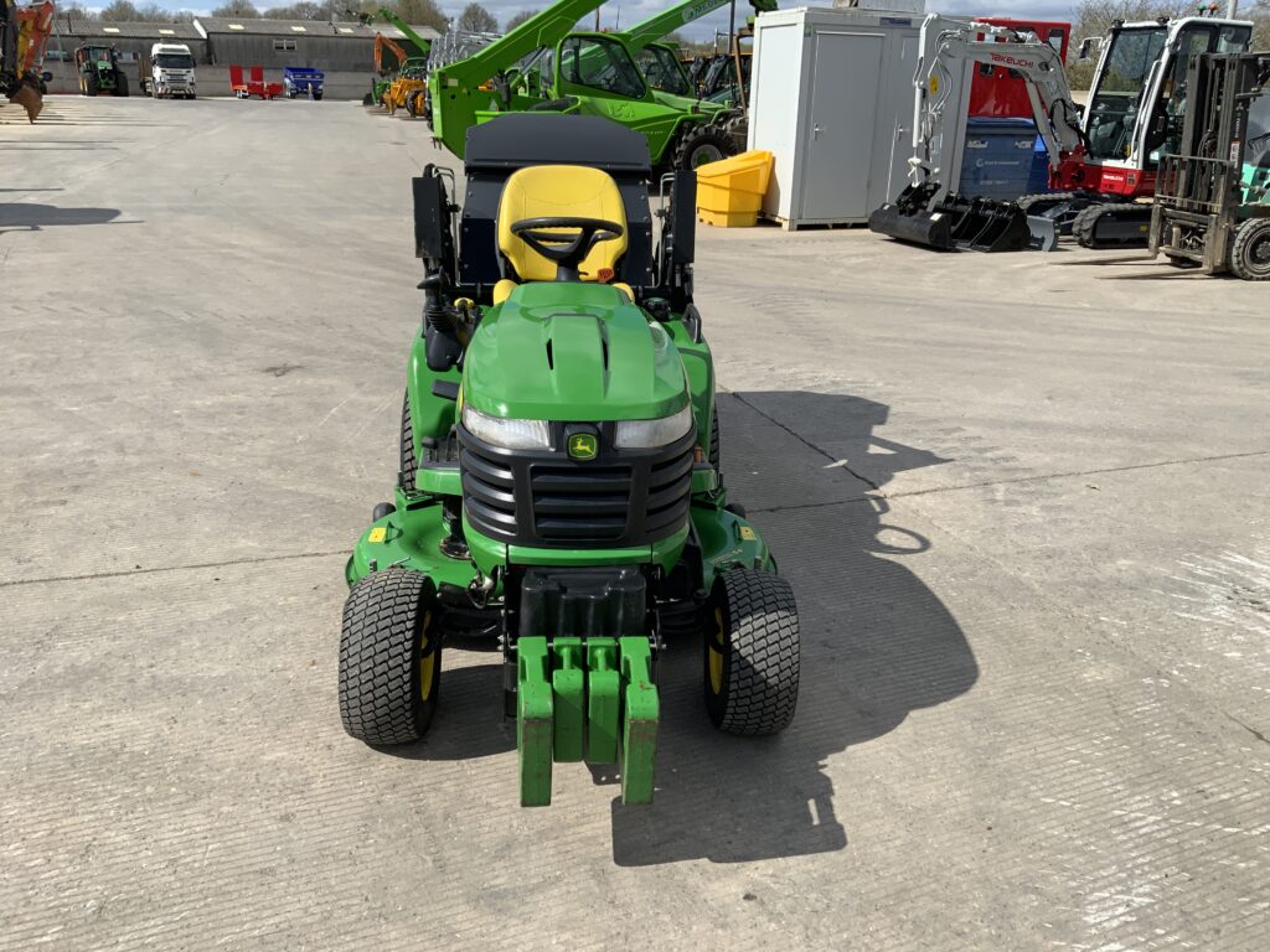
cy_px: 476
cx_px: 635
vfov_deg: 48.2
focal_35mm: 29
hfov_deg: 61.7
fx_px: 1064
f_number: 1.8
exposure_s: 1/2227
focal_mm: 3
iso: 20
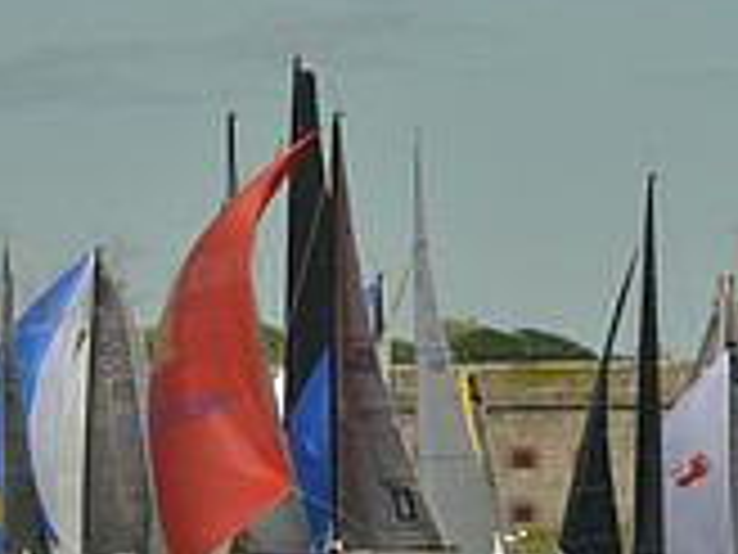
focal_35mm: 679
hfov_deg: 2.9
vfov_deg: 2.2
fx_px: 14476
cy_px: 25
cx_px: 500
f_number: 9
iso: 400
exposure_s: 1/1250
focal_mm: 200
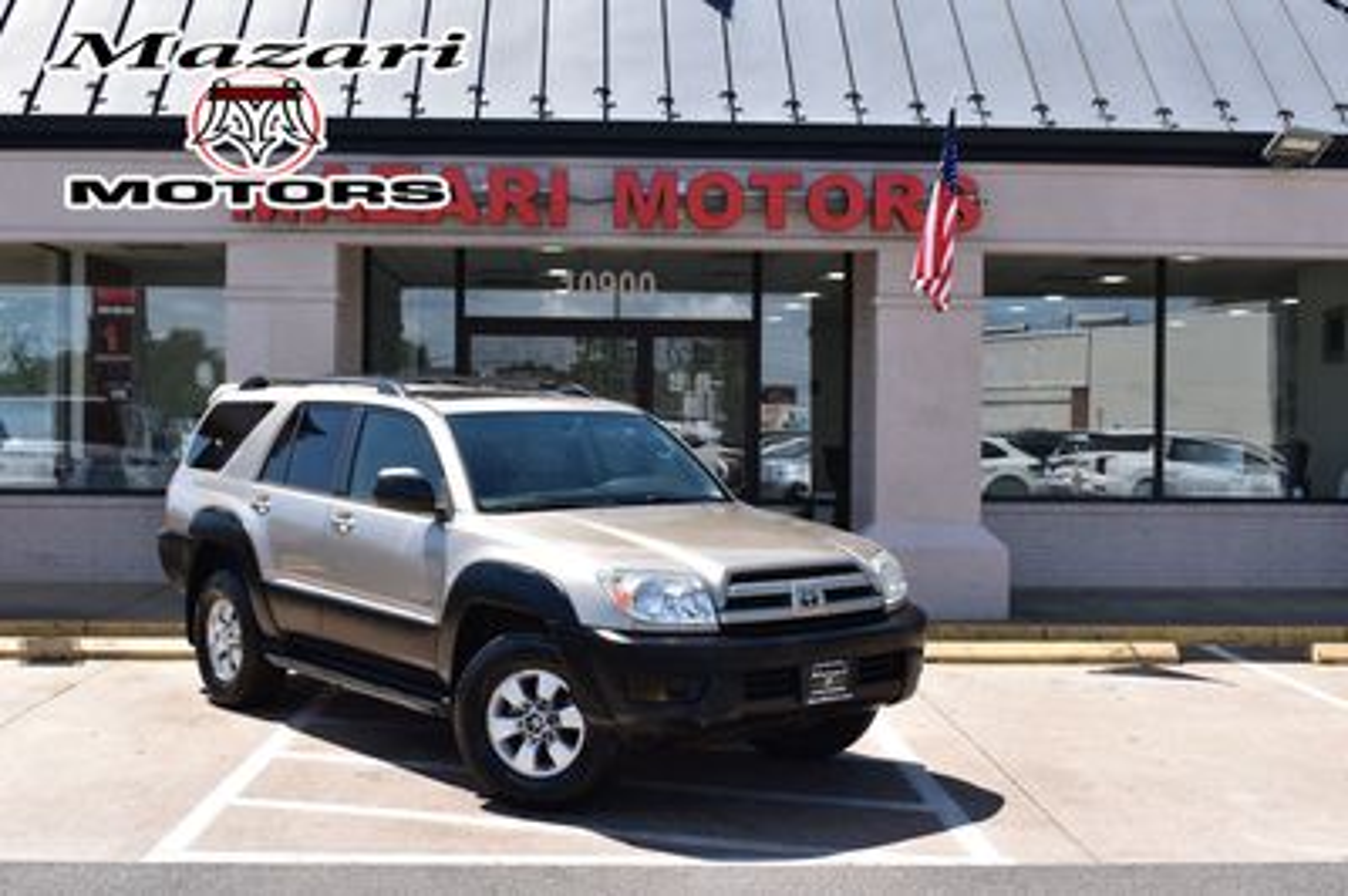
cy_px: 448
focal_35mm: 45
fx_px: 1684
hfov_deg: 43.6
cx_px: 674
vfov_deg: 29.8
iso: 400
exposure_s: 1/400
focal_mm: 30
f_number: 11
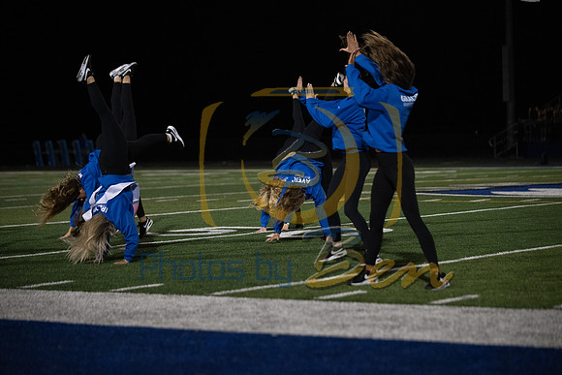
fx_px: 1796
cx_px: 281
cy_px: 188
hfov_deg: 17.8
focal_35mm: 115
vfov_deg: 11.9
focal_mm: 115
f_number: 2.8
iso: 5000
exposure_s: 1/1600
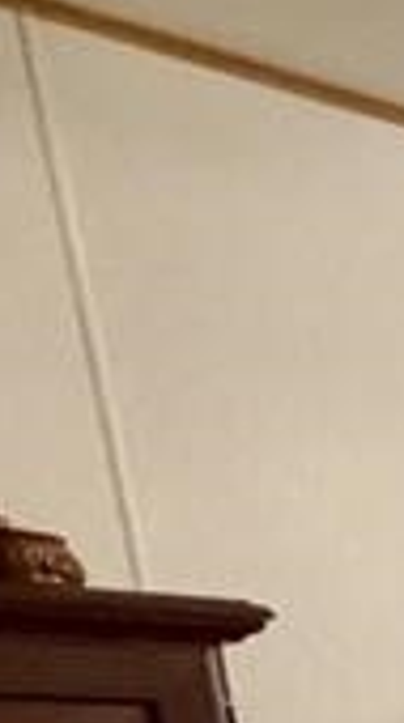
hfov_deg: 6.9
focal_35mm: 92
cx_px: 1892
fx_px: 1761
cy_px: 1144
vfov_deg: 19.6
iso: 320
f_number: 2.2
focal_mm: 2.22
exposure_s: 1/60
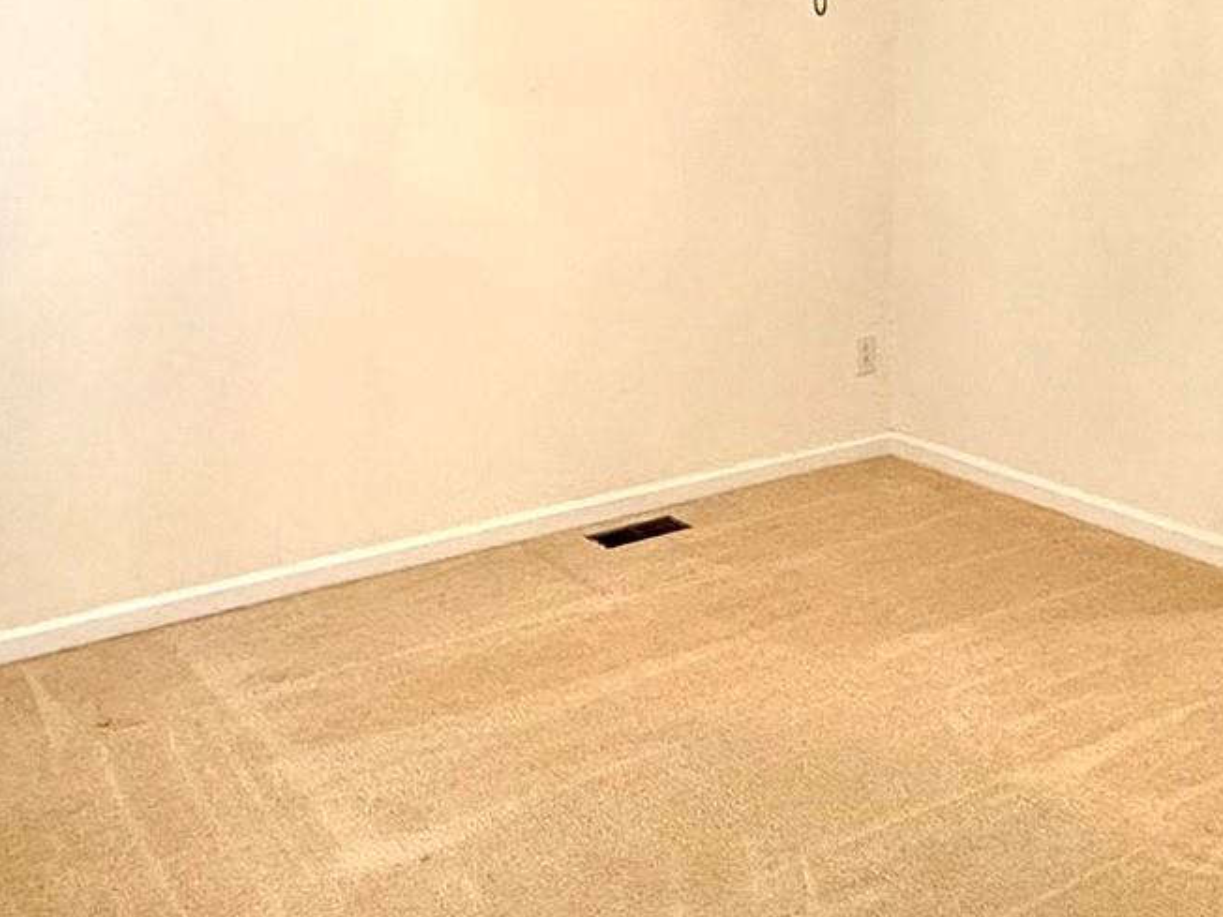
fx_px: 1555
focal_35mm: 44
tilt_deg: -15.7
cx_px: 628
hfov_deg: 42.9
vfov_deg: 32.9
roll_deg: +2.0
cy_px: 437
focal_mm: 2.22
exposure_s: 1/60
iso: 320
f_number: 2.2
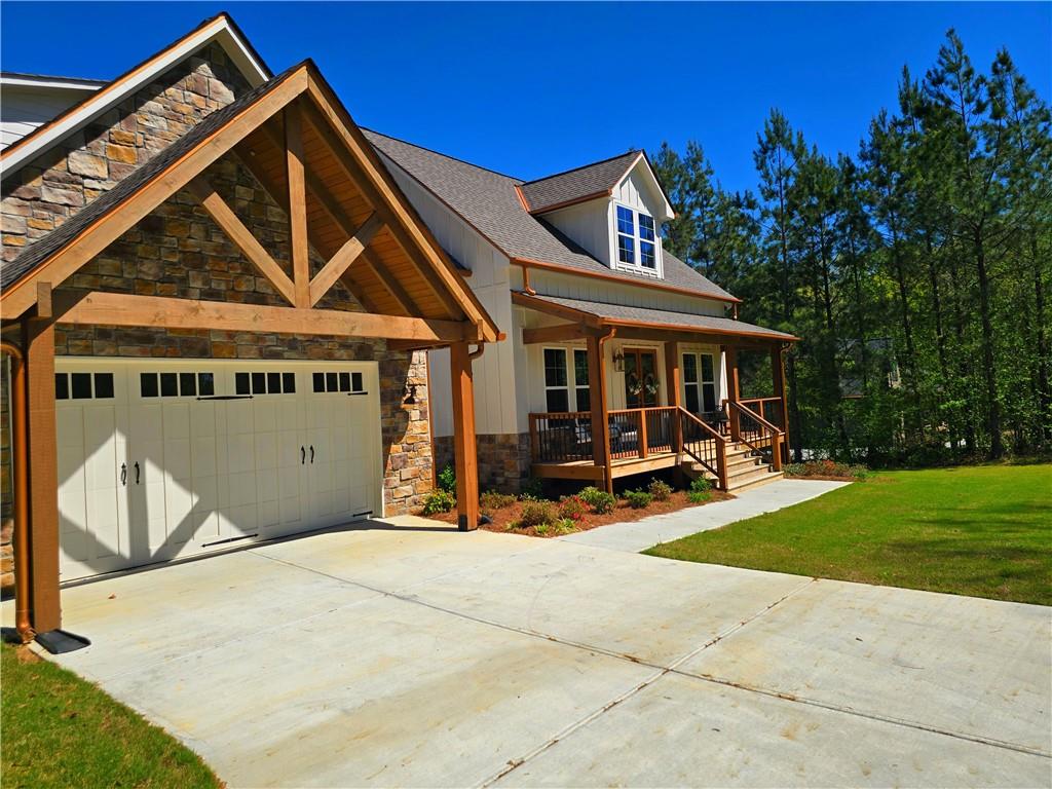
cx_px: 526
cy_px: 394
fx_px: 699
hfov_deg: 73.9
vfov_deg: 58.9
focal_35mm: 23
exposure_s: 1/1461
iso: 12
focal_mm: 6.3
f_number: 1.7
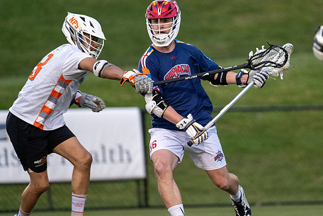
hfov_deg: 3.4
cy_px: 95
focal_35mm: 604
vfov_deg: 2.3
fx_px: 5421
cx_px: 227
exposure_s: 1/800
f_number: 4.5
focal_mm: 400
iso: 5000
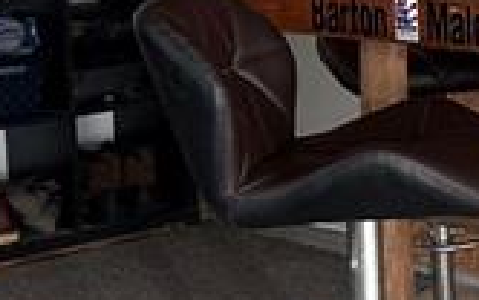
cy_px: -124
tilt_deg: -3.4
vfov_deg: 8.2
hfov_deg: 12.3
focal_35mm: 157
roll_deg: +2.4
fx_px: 2051
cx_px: 840
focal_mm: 6.86
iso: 64
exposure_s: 1/121
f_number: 1.78
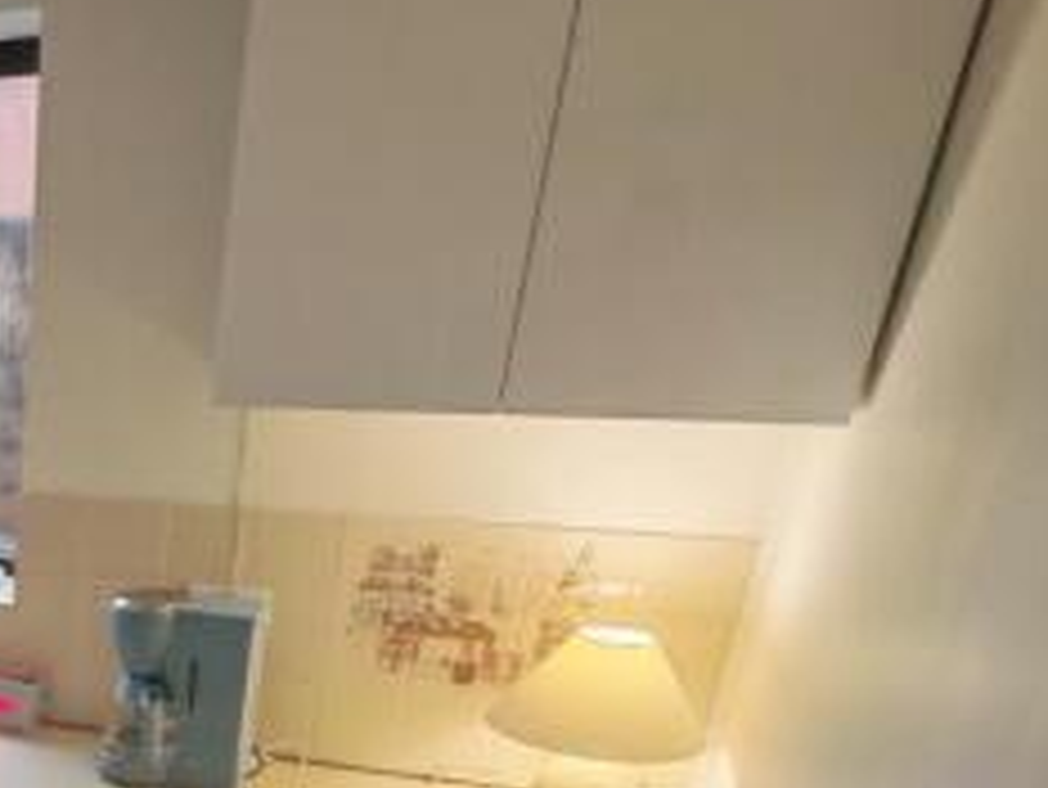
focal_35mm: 40
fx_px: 1212
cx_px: -142
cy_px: 840
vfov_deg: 32.3
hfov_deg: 37.8
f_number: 2.2
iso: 160
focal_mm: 1.96
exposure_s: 1/50
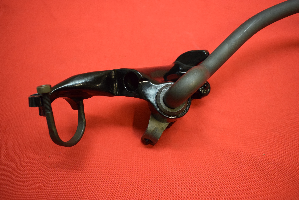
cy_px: 100
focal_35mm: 32
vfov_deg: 41.7
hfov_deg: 59.5
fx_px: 262
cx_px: 150
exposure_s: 1/125
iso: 2000
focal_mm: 21
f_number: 5
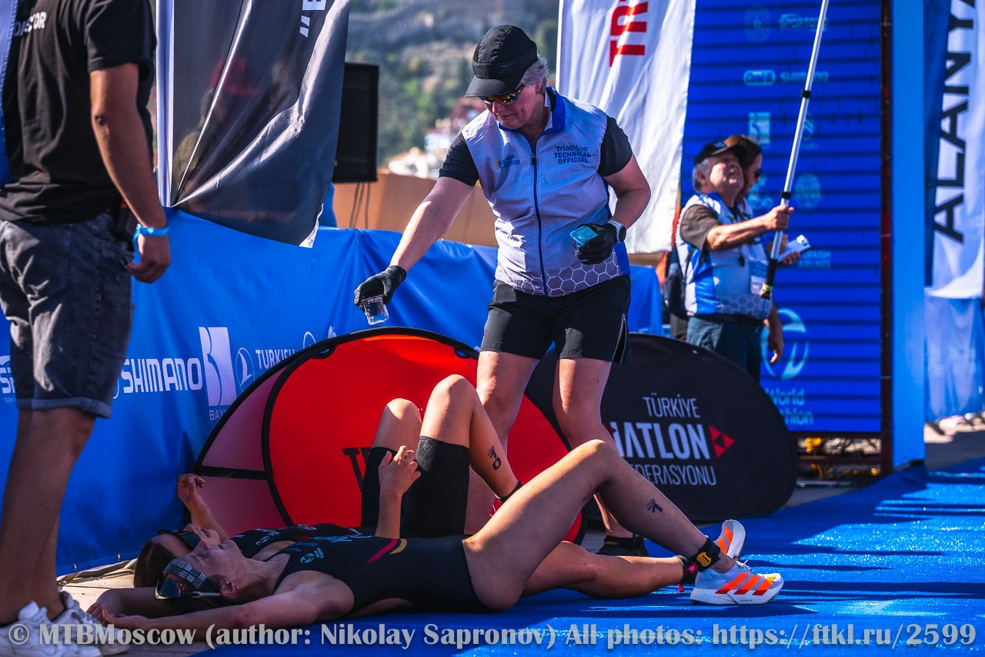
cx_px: 492
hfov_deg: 18.6
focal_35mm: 110
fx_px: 3009
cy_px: 328
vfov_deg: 12.4
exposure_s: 1/2500
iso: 320
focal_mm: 110
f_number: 4.5
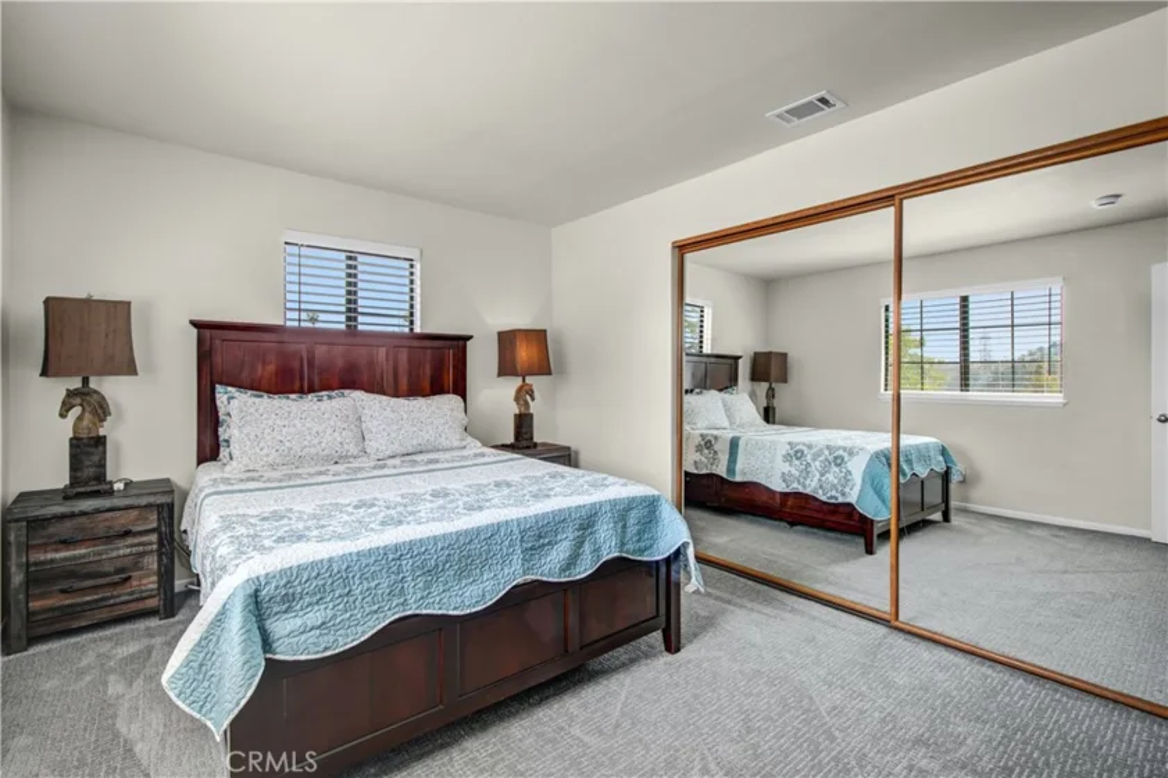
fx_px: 486
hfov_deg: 100.4
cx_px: 584
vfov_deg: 77.3
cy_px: 389
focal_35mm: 15
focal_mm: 10
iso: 400
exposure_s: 1/30
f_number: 8
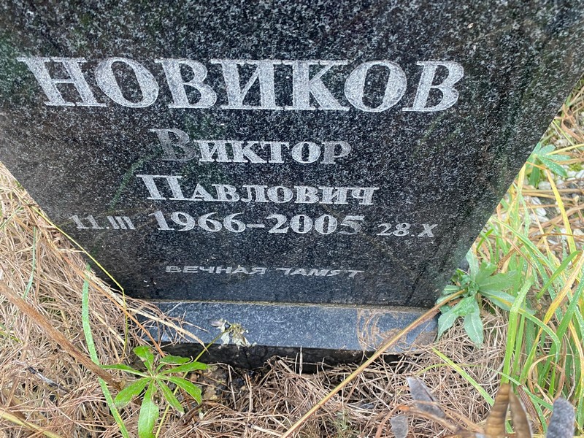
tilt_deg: -55.5
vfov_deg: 53.1
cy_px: 219
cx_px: 292
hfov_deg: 67.3
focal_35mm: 26
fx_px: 439
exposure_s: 1/60
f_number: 1.8
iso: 125
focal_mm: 4.25
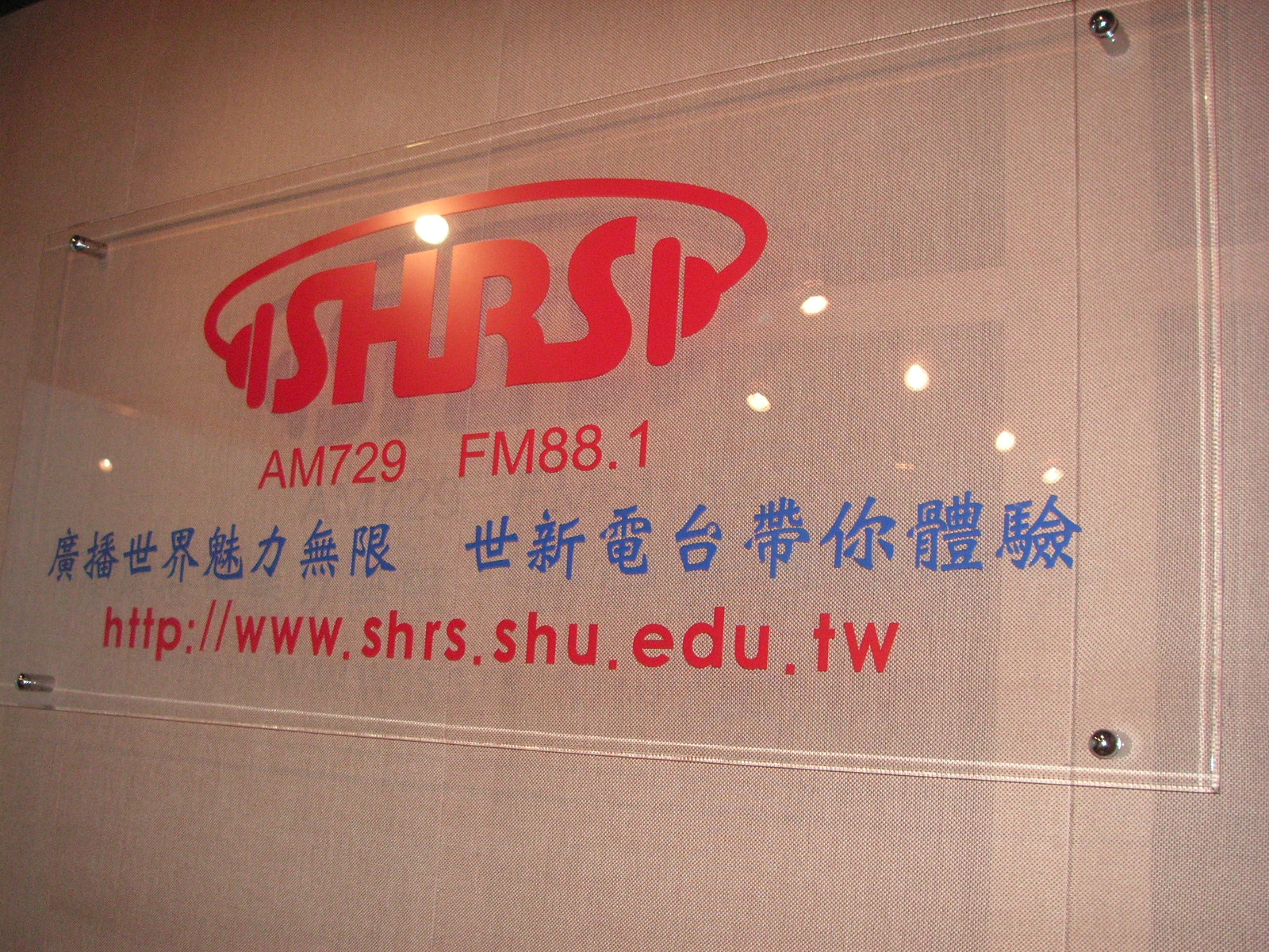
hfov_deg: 49.0
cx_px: 634
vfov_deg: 37.7
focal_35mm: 38
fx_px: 1393
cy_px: 476
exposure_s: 1/45
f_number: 3.3
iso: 160
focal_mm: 6.3
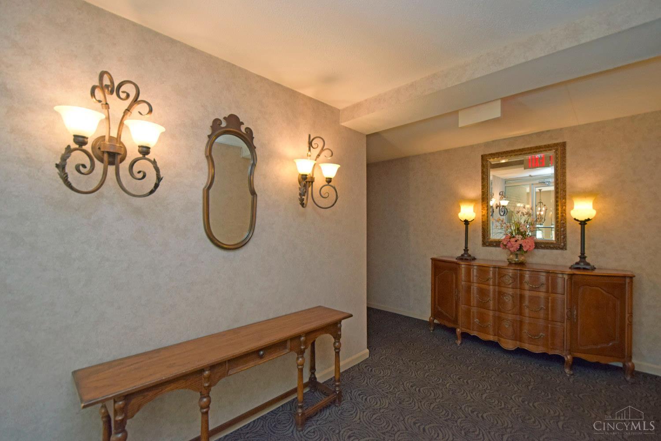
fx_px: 275
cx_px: 330
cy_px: 220
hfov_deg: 100.4
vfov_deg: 77.3
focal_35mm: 15
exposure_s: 1/80
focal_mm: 10
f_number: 4.5
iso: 800
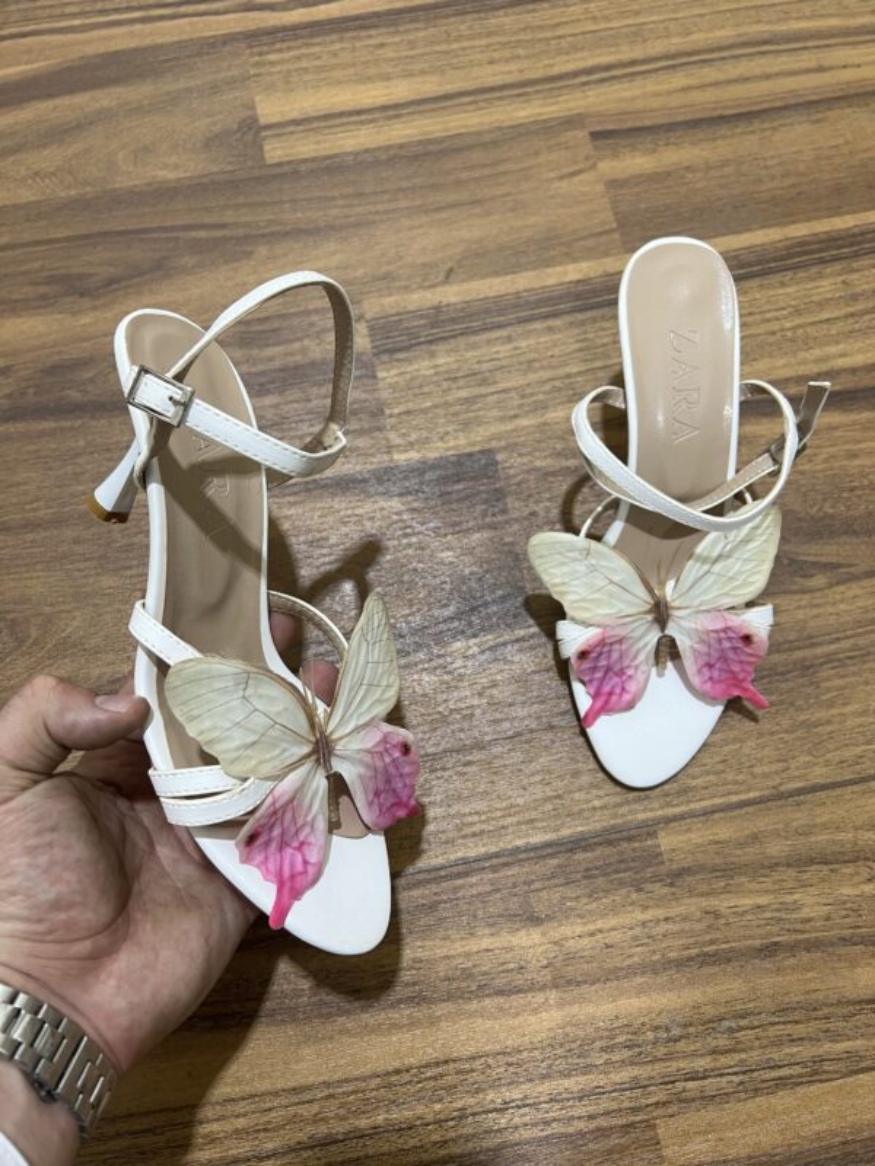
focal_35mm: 26
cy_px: 583
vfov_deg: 67.3
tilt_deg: -73.7
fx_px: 876
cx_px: 438
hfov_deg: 53.1
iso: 80
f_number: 1.5
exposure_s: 1/50
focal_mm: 5.7
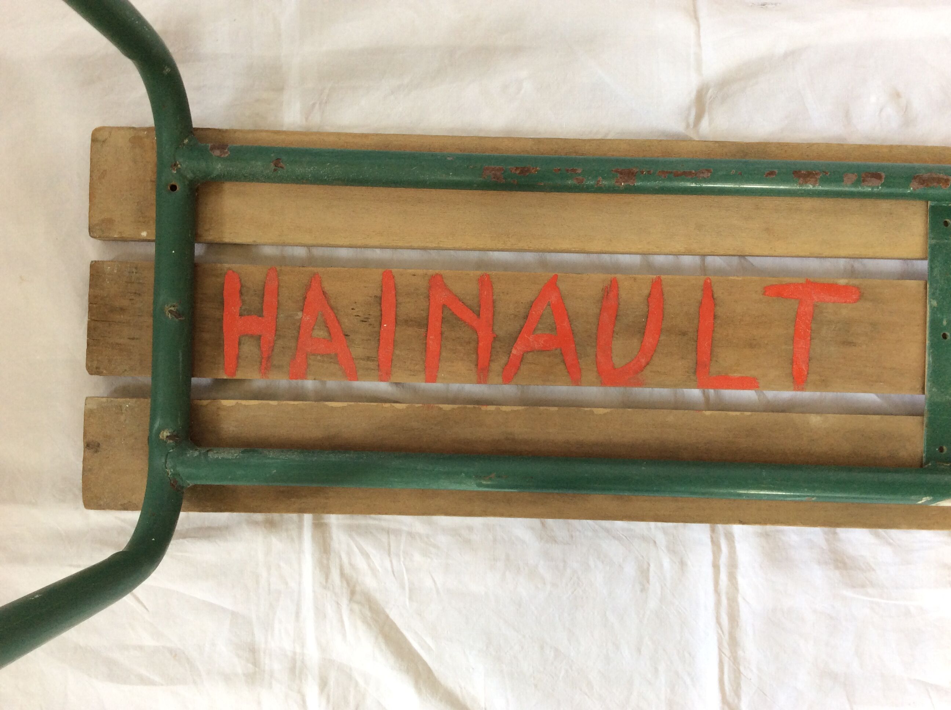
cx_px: 476
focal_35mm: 32
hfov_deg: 56.9
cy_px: 355
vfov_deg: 44.1
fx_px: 878
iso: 50
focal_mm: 3.3
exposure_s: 1/25
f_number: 2.4
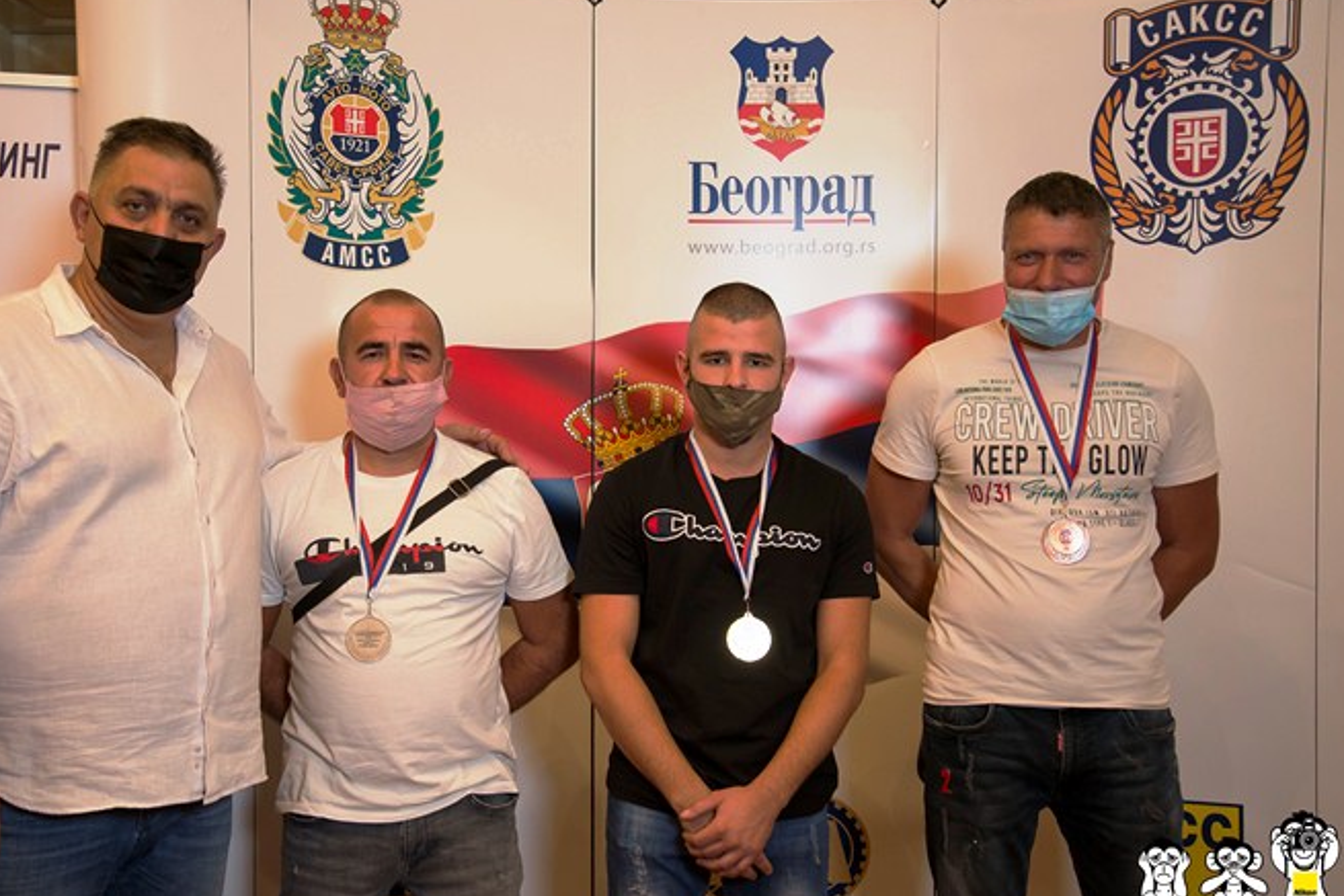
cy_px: 486
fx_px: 1643
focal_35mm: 44
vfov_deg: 30.5
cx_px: 575
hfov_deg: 44.4
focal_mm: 36
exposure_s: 1/60
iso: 800
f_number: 4
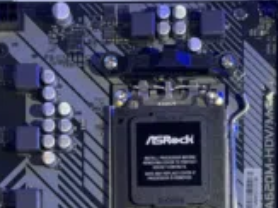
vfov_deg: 12.2
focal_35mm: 118
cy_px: 256
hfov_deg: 16.7
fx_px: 947
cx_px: 128
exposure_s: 1/25
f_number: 1.78
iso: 500
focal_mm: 6.76
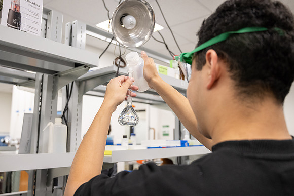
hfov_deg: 58.0
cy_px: 98
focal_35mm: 32
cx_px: 147
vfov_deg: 40.6
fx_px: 265
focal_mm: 32.5
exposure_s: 1/250
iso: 2500
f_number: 4
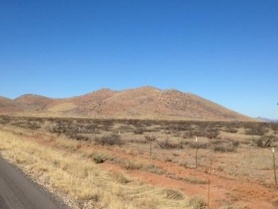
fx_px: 426
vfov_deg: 27.5
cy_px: 112
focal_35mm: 53
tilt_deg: -1.5
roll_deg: -0.8
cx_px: 131
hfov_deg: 36.1
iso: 50
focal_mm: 4.12
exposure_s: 1/2857
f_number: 2.4
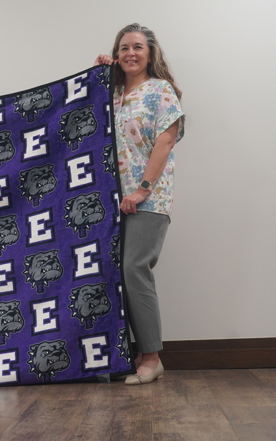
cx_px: -40
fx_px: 722
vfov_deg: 34.0
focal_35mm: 60
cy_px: 220
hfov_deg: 20.5
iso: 1600
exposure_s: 1/160
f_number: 4
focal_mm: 39
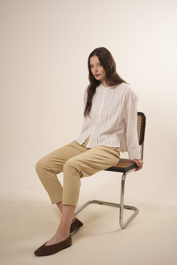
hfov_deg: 27.0
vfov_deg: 39.6
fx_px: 369
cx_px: 88
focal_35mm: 50
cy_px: 132
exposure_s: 1/100
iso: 640
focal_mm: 50
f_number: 3.5
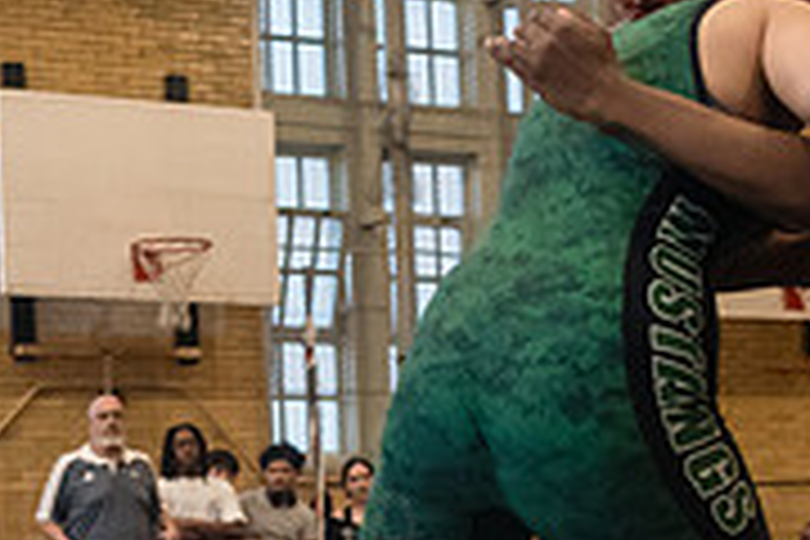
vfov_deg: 12.0
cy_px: 560
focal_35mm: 113
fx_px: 2542
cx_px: 392
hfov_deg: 18.1
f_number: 4
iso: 5000
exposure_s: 1/400
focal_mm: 35
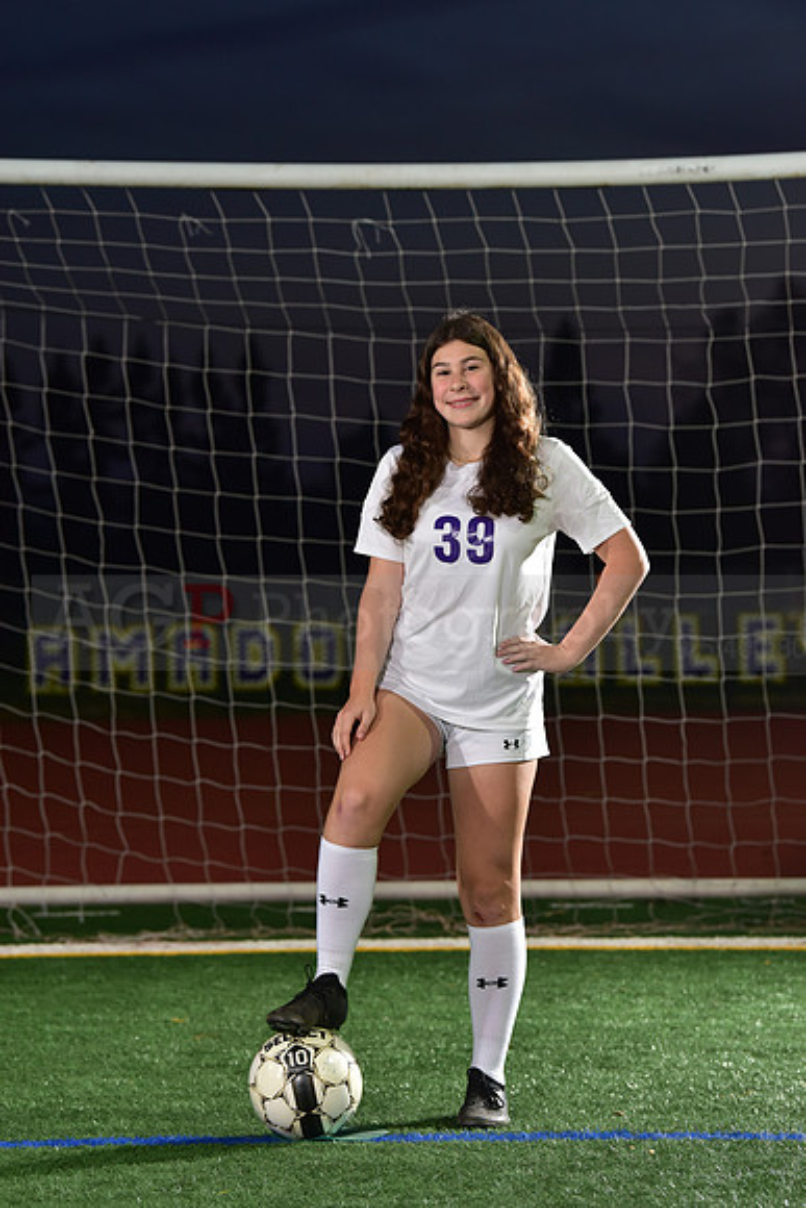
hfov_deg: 11.8
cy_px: 604
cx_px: 403
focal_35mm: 116
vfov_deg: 17.6
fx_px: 3893
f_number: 5
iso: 1250
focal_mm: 116
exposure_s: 1/160
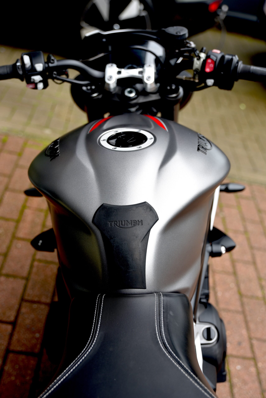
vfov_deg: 43.6
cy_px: 199
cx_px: 133
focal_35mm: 45
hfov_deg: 29.9
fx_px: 498
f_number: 3.5
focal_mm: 45
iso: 100
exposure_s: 1/60
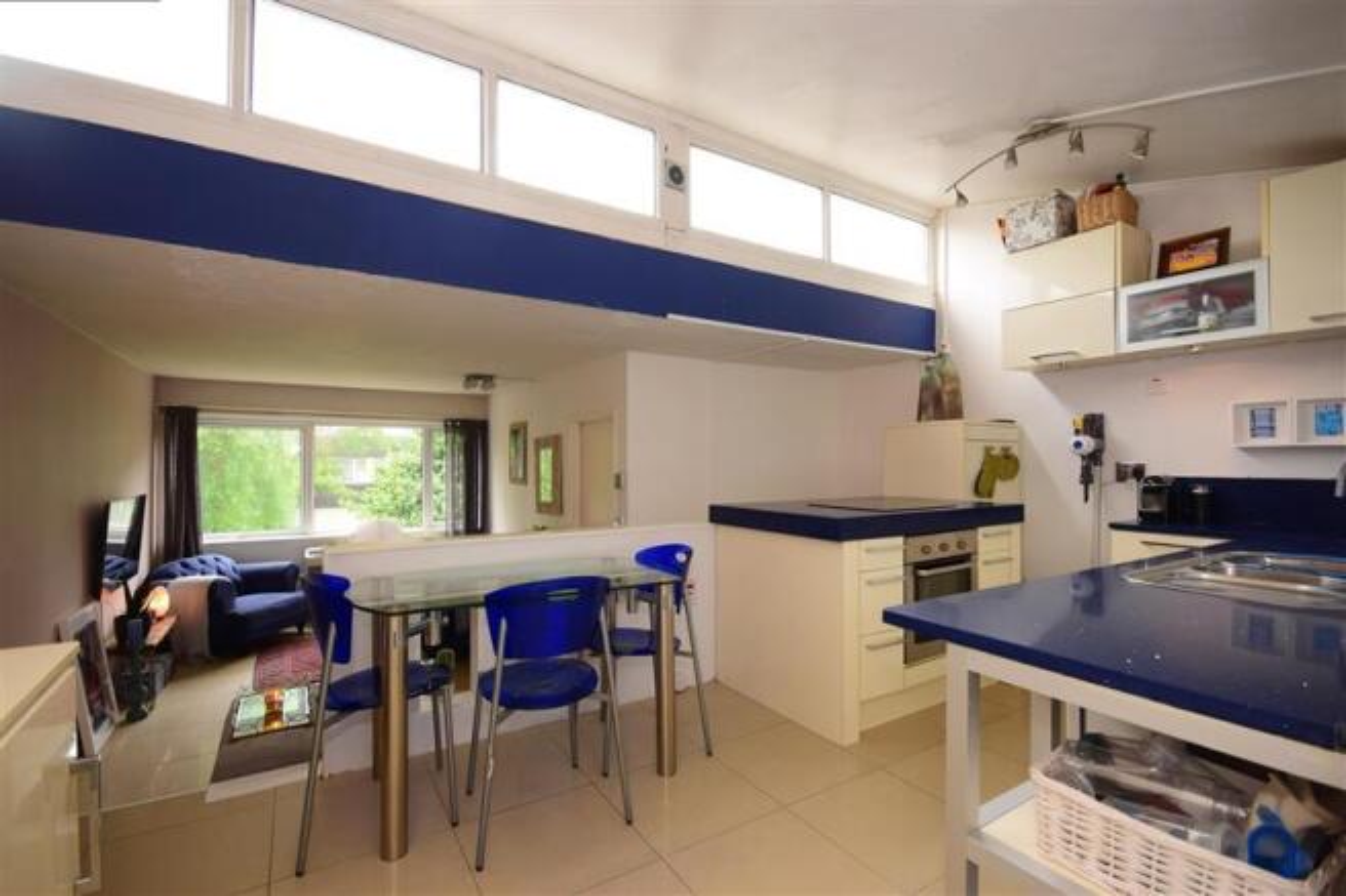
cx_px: 673
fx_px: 561
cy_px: 448
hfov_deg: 100.4
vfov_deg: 77.3
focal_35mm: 15
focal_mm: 10
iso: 160
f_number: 9
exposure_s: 1/15
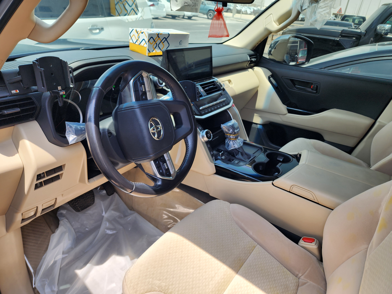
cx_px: 196
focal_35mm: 23
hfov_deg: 73.9
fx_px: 260
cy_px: 147
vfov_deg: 58.9
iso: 12
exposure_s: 1/274
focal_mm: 6.4
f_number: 1.8
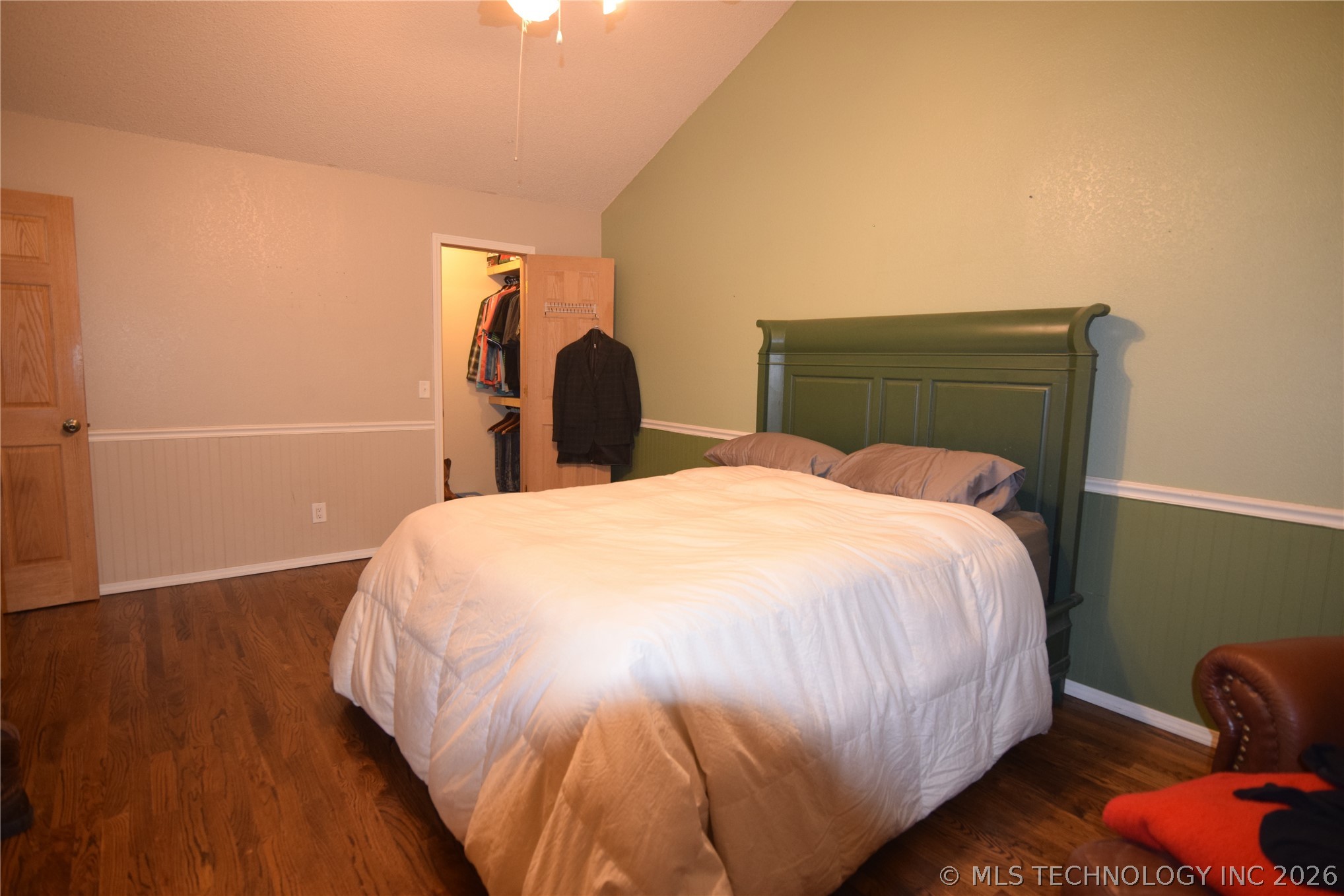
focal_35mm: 18
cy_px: 448
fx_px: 672
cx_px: 672
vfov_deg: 67.4
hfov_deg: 90.0
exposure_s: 1/60
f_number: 2.8
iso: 900
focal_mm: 12
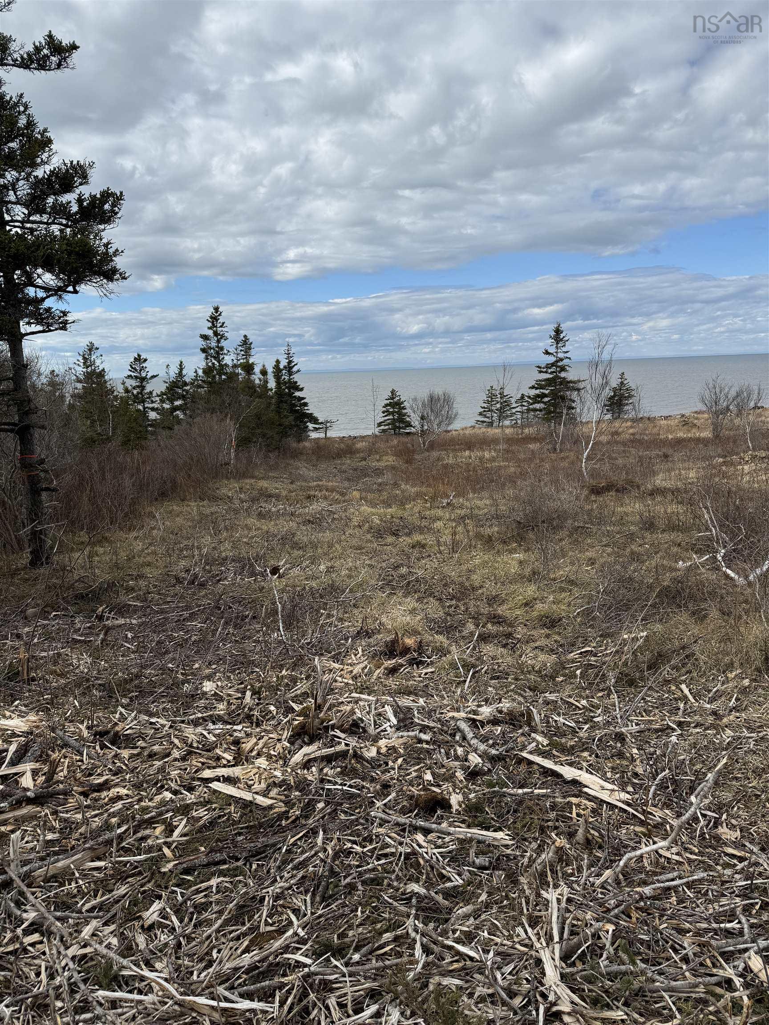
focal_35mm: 24
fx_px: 711
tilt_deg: -11.7
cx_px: 384
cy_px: 512
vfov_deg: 71.6
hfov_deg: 56.8
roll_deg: +1.4
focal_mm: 6.76
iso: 80
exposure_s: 1/4950
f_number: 1.78
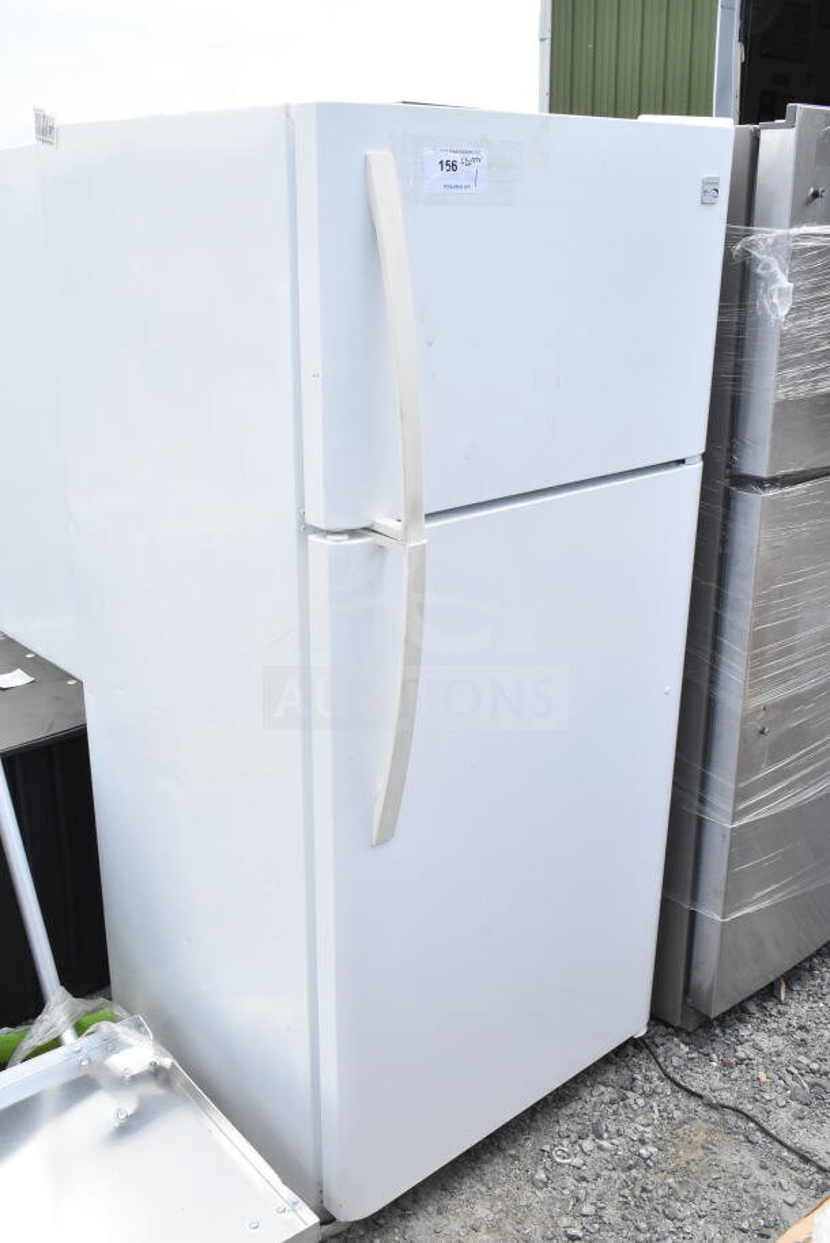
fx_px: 1192
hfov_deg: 38.4
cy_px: 622
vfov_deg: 55.1
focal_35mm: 34
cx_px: 415
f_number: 13
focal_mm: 23
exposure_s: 1/640
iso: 1600
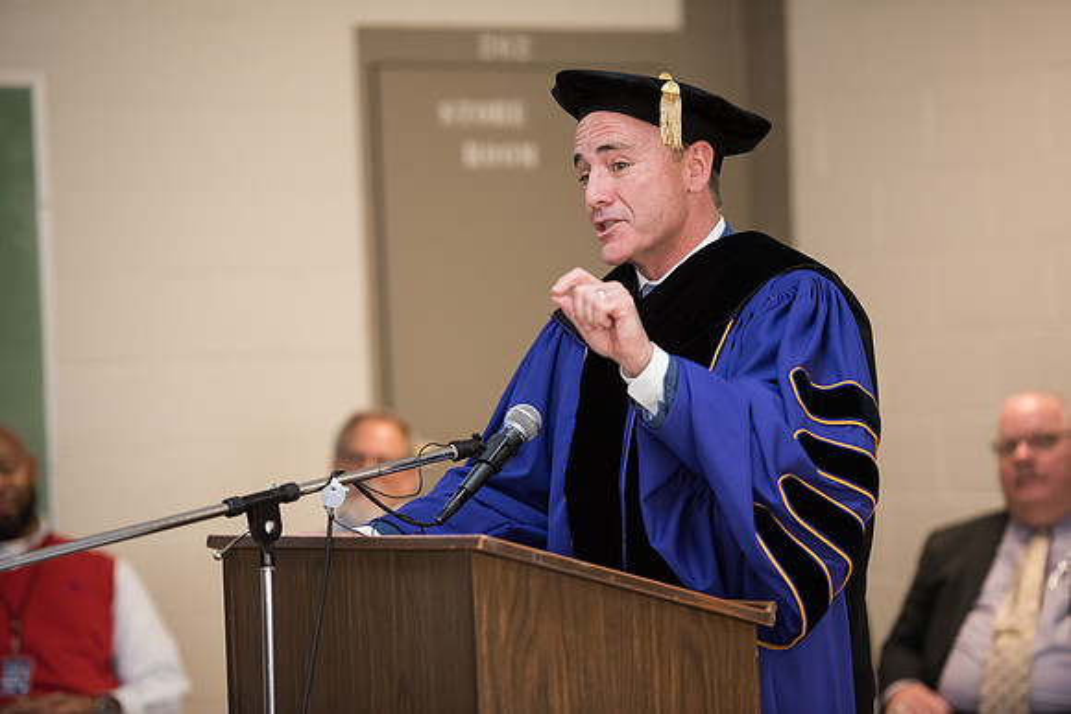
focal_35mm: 145
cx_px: 536
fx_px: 4315
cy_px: 357
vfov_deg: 9.5
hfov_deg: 14.2
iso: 2500
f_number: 2.8
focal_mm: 145
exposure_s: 1/200
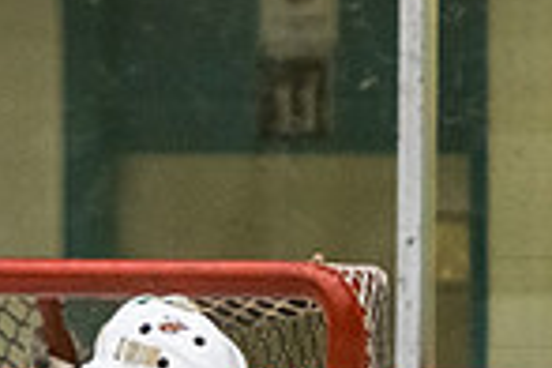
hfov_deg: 2.3
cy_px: 768
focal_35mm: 903
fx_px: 13845
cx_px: 196
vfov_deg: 1.5
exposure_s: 1/640
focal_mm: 170
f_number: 3.2
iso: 3200
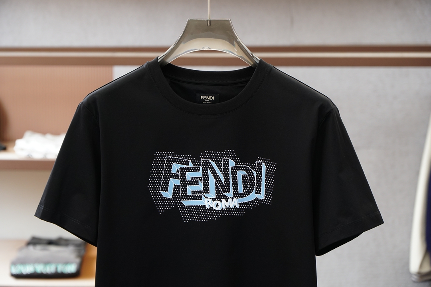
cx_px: 216
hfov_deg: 21.6
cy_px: 144
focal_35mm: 94
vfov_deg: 14.5
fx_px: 1131
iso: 400
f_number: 4
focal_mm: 63
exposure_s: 1/125
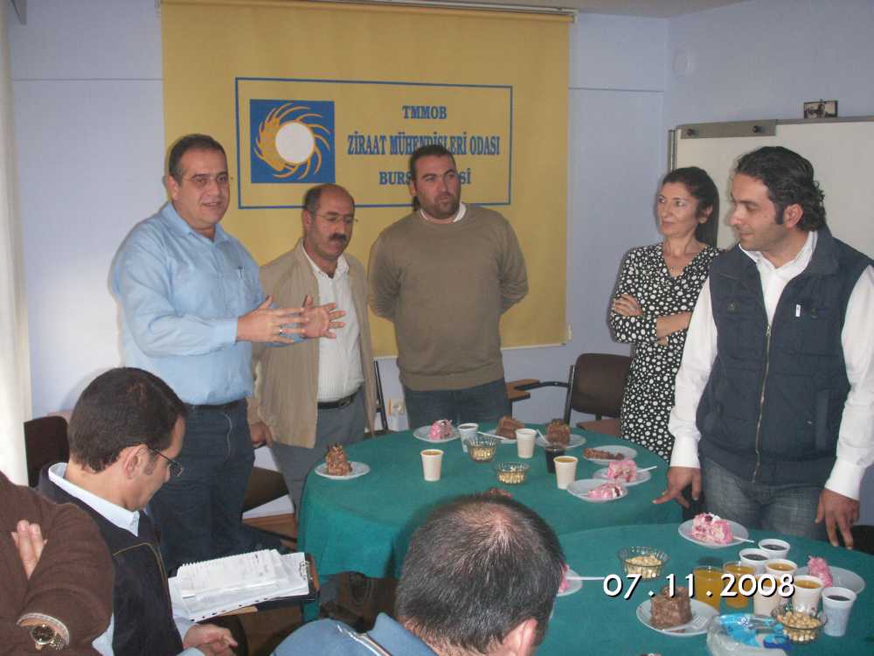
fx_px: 934
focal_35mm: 37
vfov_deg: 38.7
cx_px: 437
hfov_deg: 50.1
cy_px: 328
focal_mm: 7.7
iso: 160
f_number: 3.5
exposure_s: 1/40
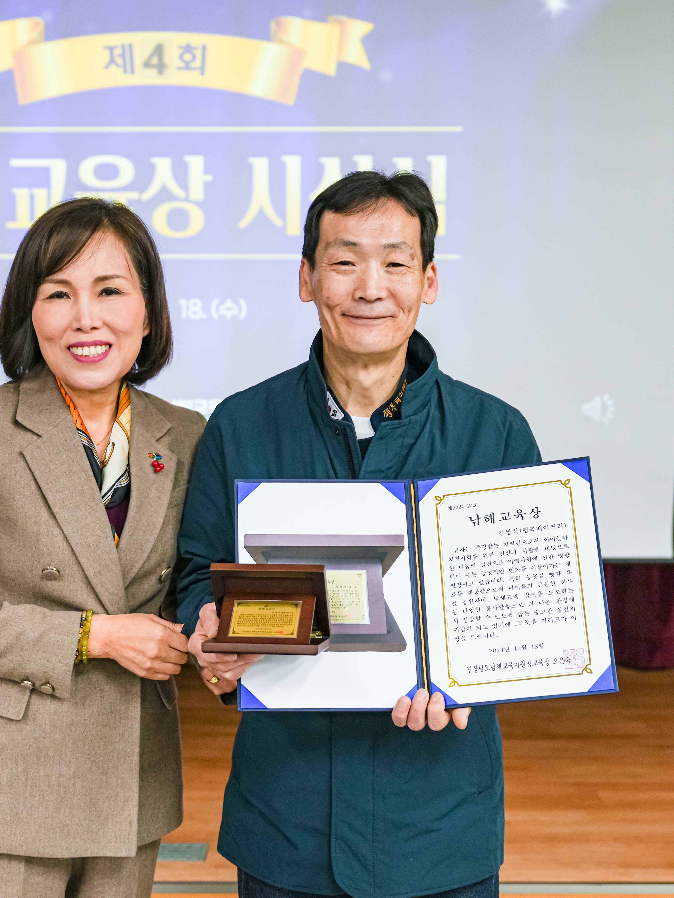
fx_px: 1246
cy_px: 449
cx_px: 174
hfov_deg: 29.8
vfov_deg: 39.7
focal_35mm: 48
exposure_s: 1/200
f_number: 2.8
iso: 500
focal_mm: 33
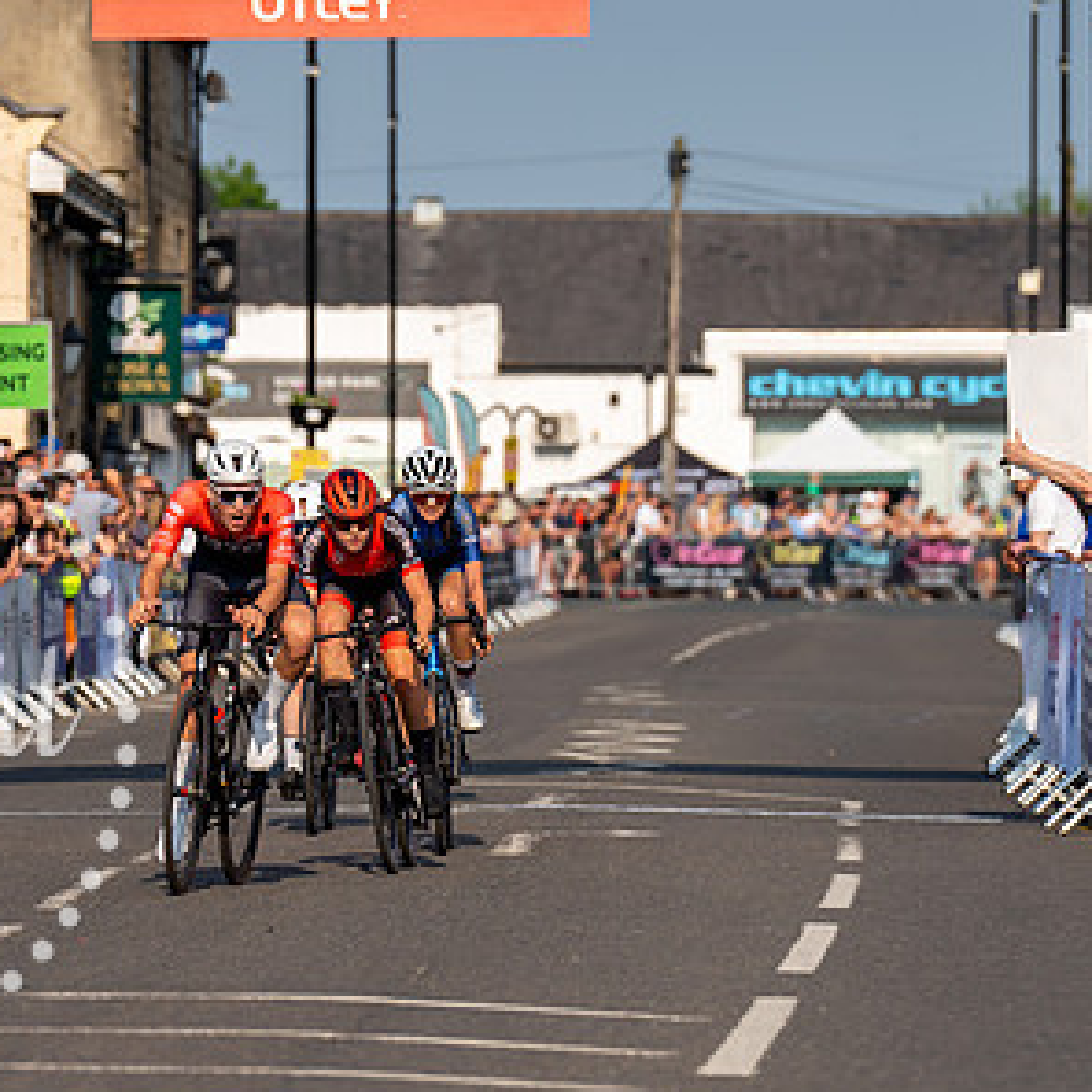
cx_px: 365
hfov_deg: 5.3
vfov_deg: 5.3
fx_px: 11885
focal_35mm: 333
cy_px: 529
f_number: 4.5
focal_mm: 200
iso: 160
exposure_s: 1/1000
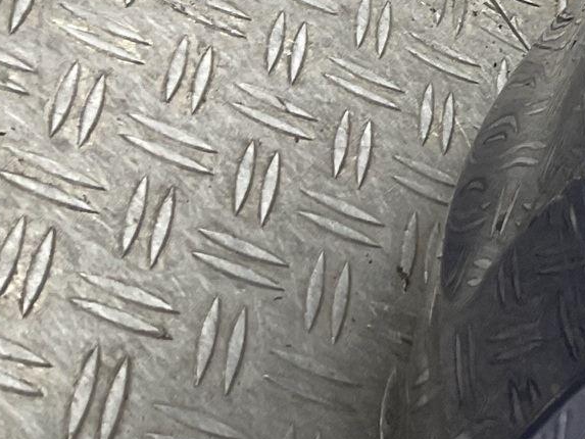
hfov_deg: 17.5
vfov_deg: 13.3
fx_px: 1724
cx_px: 858
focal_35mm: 102
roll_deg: -44.3
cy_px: -297
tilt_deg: -22.3
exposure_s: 1/100
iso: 25
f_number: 1.8
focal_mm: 3
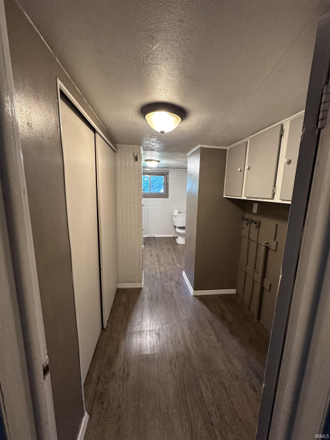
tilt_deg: -10.5
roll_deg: -1.3
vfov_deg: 102.1
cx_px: 165
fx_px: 178
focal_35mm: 14
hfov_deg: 85.7
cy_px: 220
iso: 500
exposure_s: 1/60
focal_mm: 2.22
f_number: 2.2
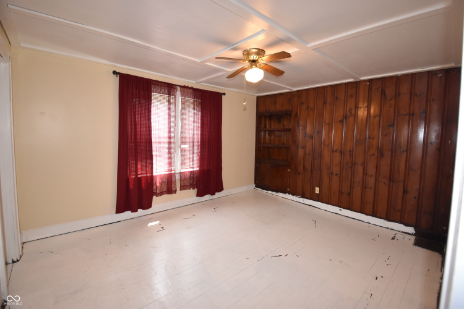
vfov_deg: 77.3
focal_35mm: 15
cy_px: 154
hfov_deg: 100.4
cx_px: 232
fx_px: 193
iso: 800
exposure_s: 1/80
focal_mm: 10
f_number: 4.5
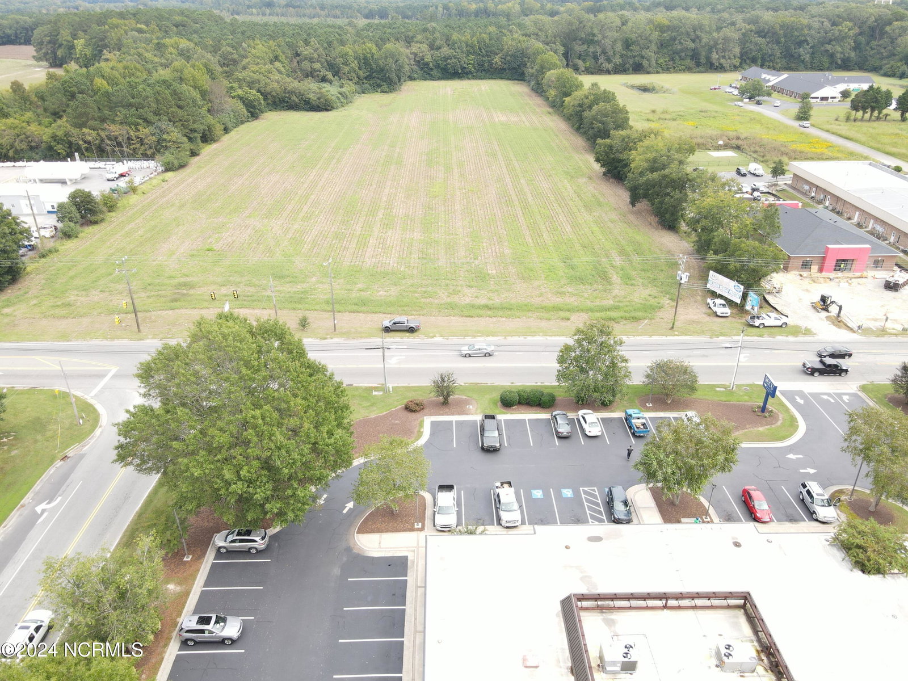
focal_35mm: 24
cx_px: 454
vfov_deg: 56.8
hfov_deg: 71.6
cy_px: 340
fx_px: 630
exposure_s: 1/100
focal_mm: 4.5
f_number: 2.8
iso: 100
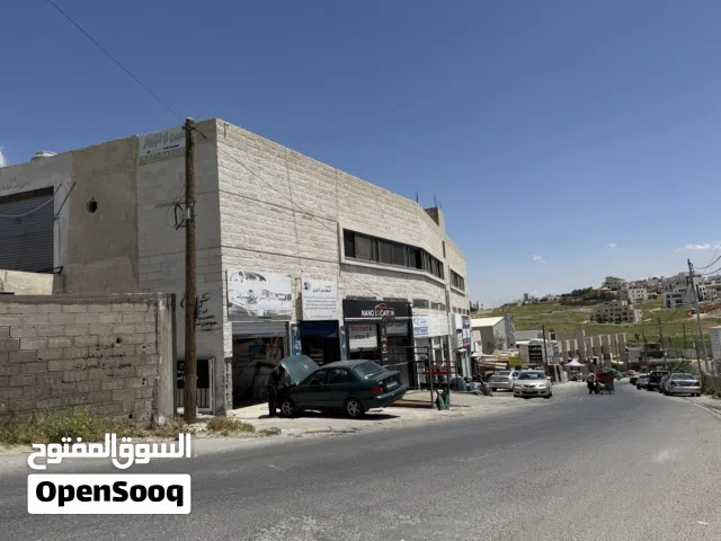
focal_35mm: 24
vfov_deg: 56.8
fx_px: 500
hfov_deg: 71.6
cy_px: 270
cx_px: 360
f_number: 1.78
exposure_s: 1/8130
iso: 80
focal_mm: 6.76
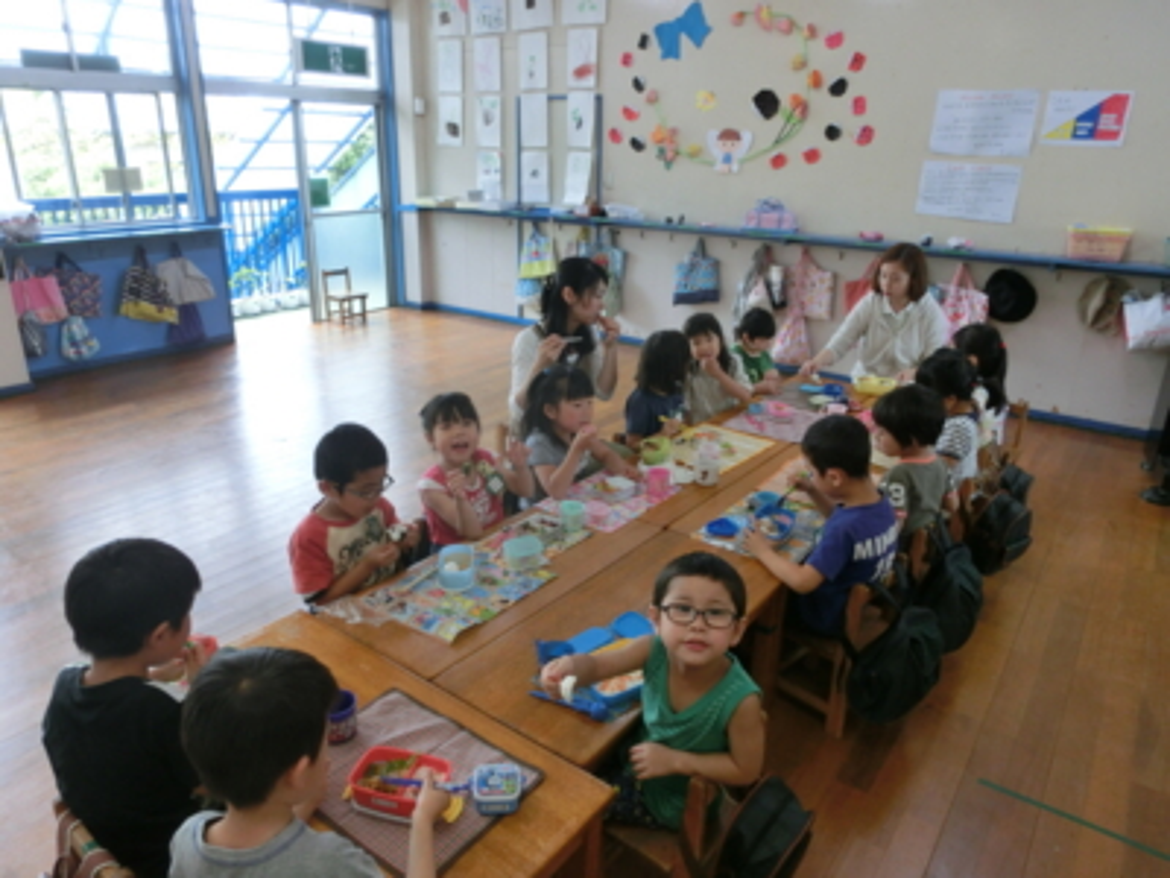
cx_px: 585
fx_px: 811
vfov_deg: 56.8
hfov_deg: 71.6
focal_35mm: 24
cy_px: 439
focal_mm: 4.24
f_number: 3
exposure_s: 1/125
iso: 100
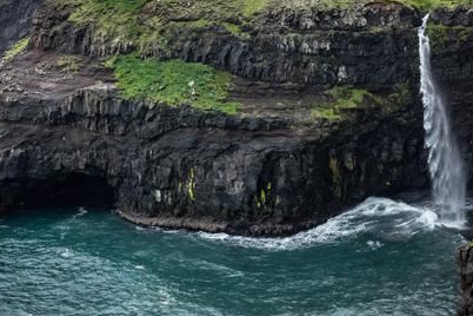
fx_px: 801
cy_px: 47
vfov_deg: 21.9
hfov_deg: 32.9
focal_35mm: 61
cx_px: 214
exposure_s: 1/800
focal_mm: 23
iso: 1600
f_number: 8
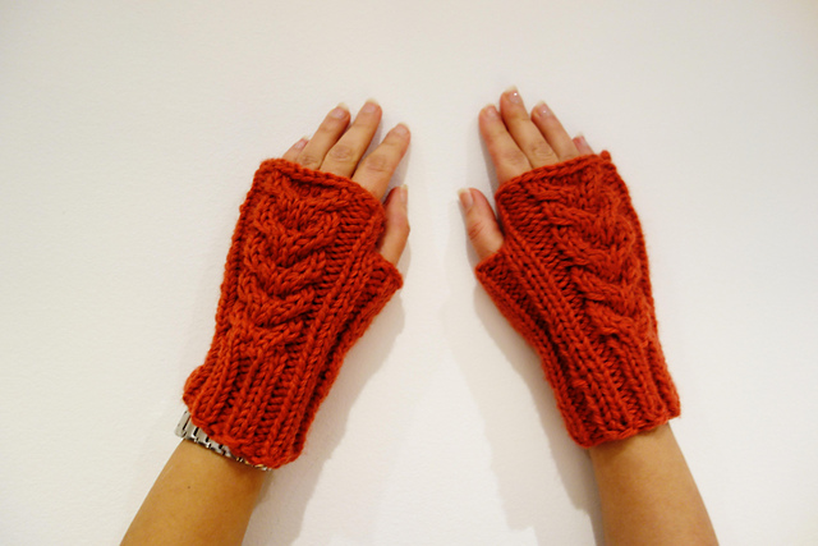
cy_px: 273
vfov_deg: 46.4
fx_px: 636
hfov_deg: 65.5
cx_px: 409
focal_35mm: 28
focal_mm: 10.4
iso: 200
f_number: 1.8
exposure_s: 1/30
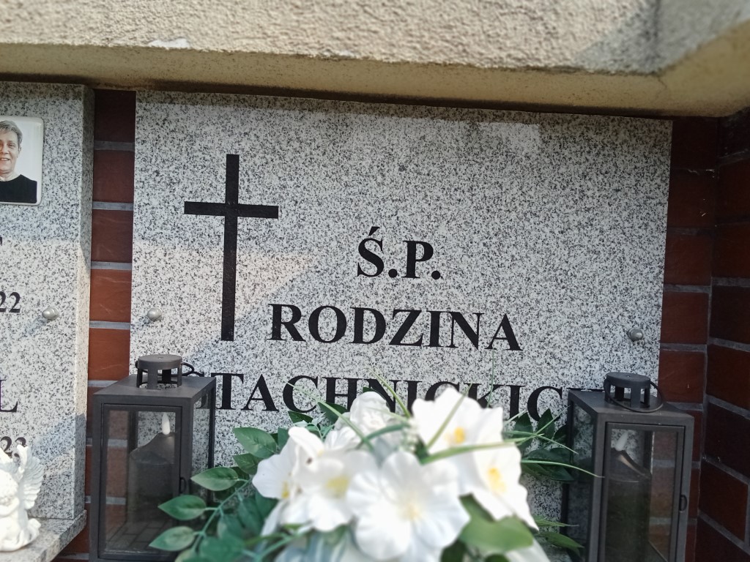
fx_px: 585
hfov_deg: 65.3
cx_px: 375
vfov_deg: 51.4
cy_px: 281
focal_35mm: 27
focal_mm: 2.79
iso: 100
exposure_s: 1/820
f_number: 2
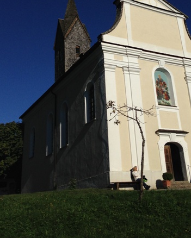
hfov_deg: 30.7
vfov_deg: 37.2
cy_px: 62
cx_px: 124
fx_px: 346
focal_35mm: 49
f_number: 2.4
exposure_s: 1/5435
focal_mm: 4.12
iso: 50
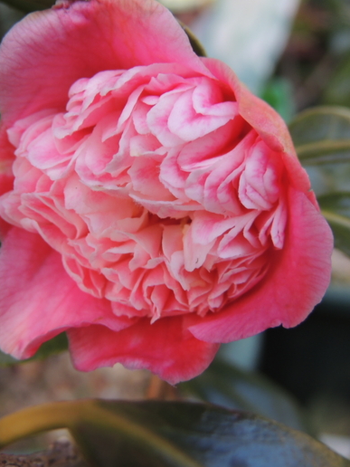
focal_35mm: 62
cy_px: 197
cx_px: 133
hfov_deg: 23.6
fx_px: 836
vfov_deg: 31.1
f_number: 3.3
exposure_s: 1/100
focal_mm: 7.1
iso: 100
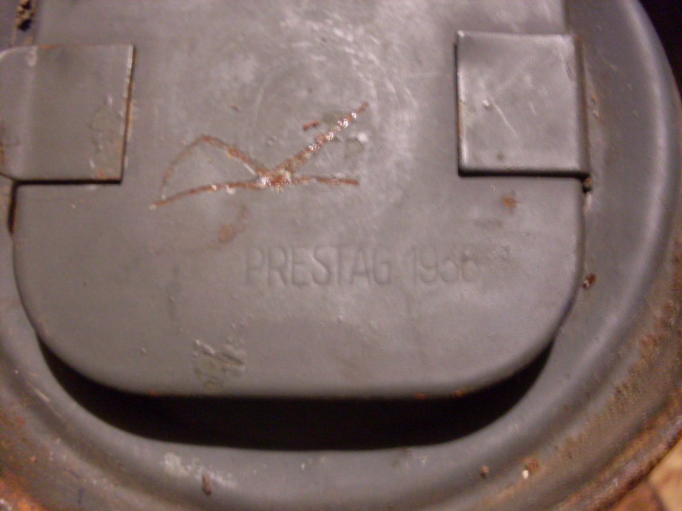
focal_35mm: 38
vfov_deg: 37.7
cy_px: 256
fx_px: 748
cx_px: 341
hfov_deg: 49.0
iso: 200
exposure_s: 1/3
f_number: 2.8
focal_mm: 6.3
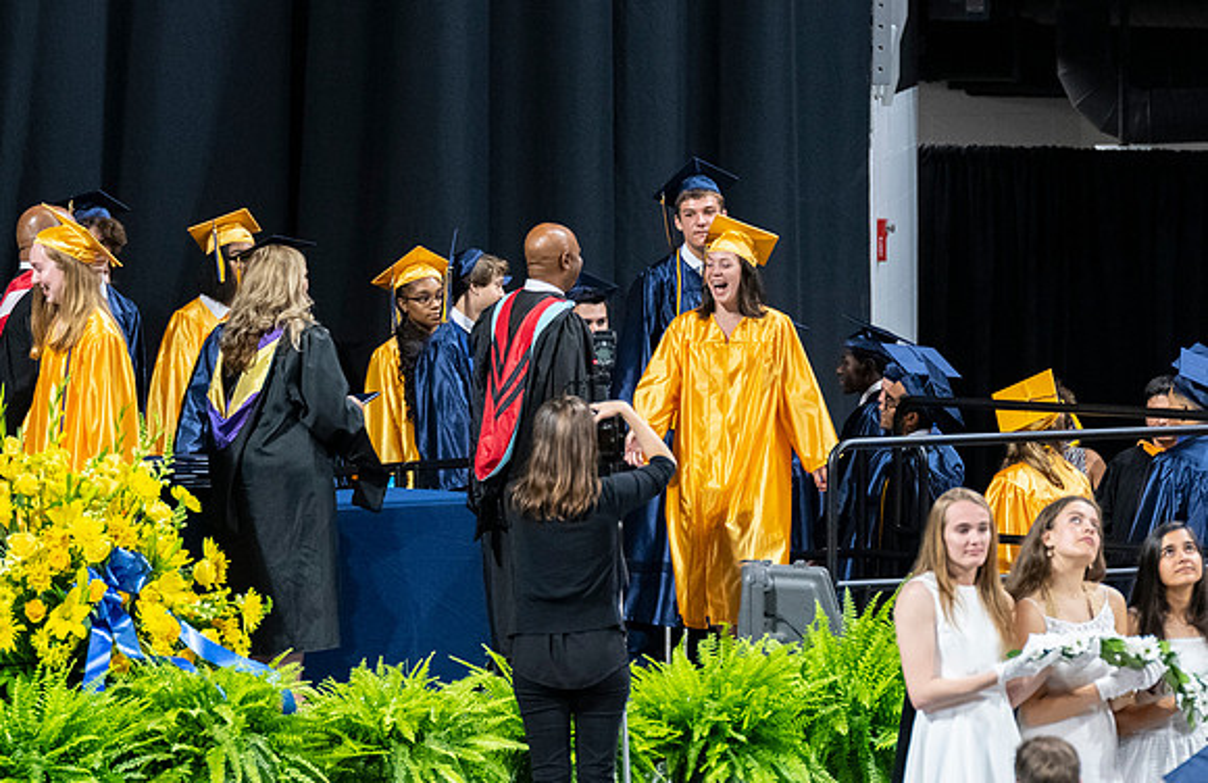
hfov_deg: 5.8
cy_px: 428
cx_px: 739
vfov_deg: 3.8
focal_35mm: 358
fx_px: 11916
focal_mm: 200
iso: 2000
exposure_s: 1/200
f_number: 4
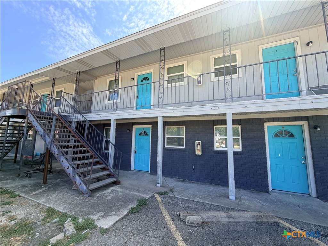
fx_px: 133
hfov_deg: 102.1
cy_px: 123
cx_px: 164
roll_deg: -1.0
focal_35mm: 14
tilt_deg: +6.5
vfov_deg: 85.7
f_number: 2.2
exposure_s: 1/502
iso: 50
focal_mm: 2.22
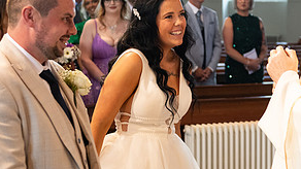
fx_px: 830
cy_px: 59
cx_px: 173
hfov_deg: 20.5
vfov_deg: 11.6
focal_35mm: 104
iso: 800
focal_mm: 50
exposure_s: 1/160
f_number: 3.5
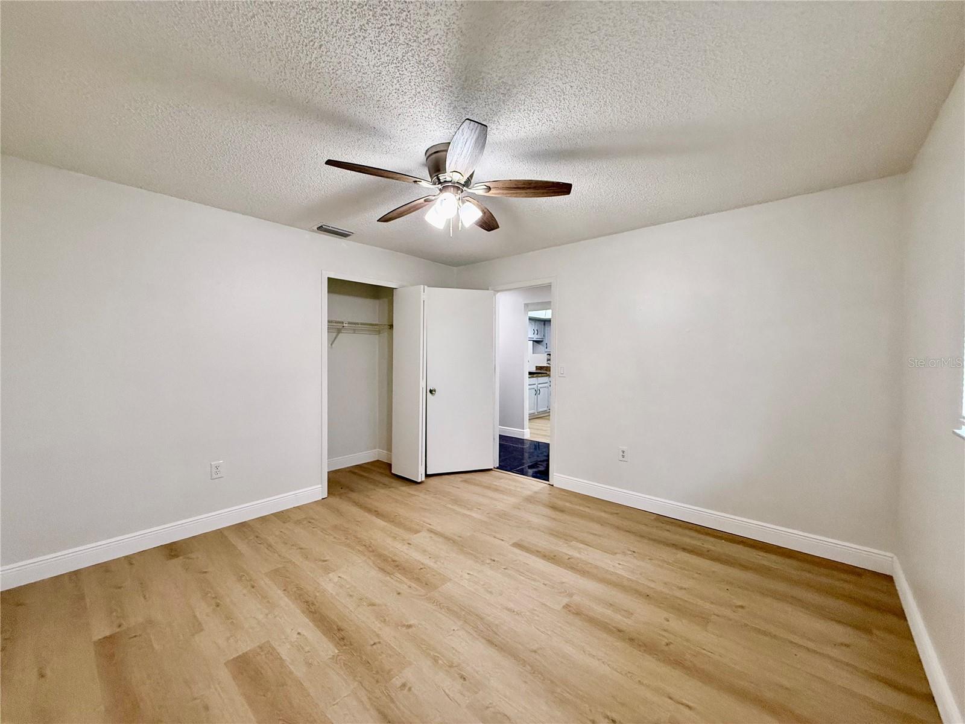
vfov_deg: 85.7
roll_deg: -0.2
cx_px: 482
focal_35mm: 14
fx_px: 390
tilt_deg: -1.1
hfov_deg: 102.1
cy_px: 362
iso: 320
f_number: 2.2
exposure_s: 1/120
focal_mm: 2.22
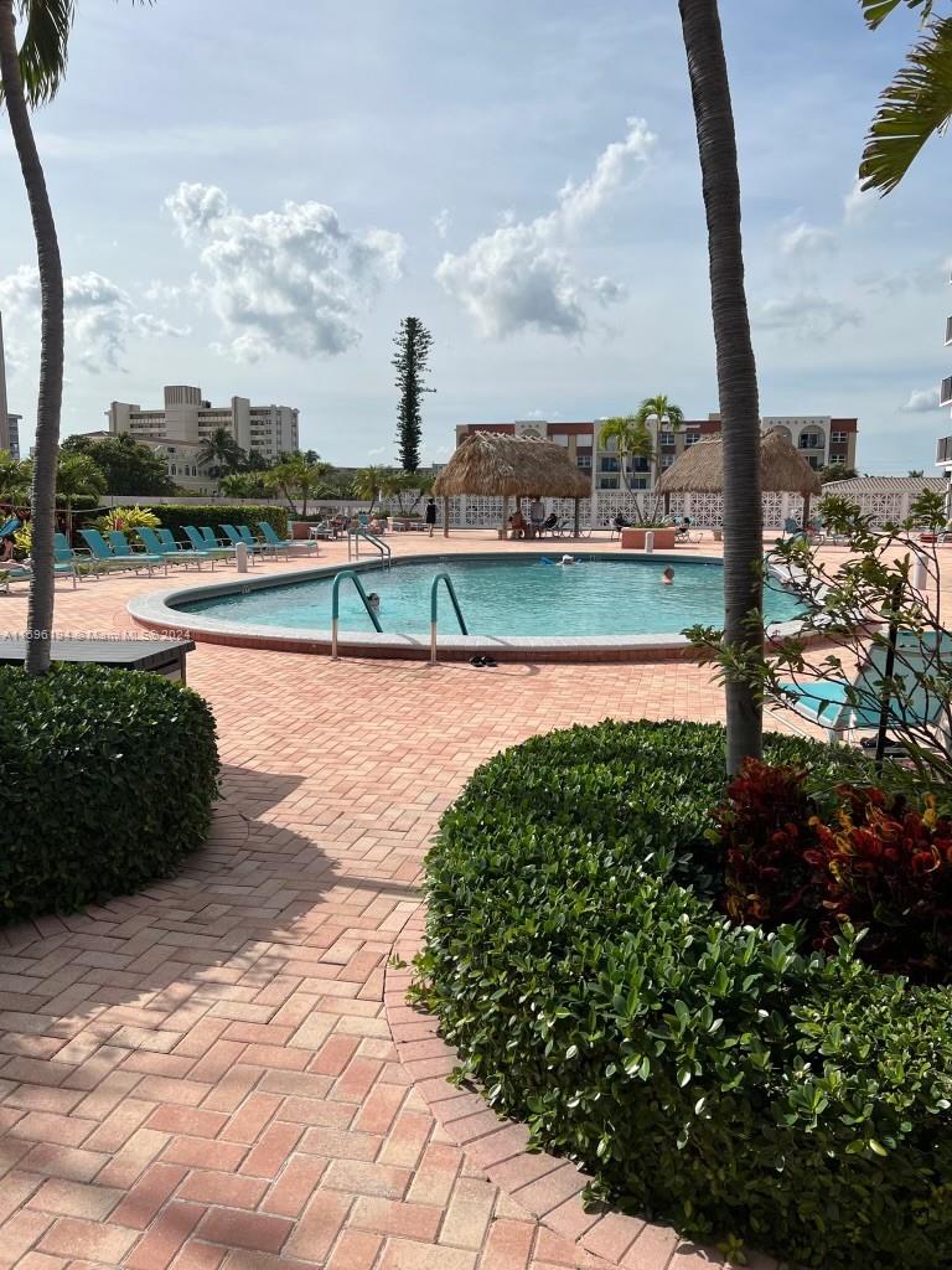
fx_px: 953
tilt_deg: -6.9
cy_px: 635
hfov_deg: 53.1
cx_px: 476
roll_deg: -0.9
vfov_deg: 67.3
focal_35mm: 26
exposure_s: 1/7463
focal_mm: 5.7
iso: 50
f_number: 1.5
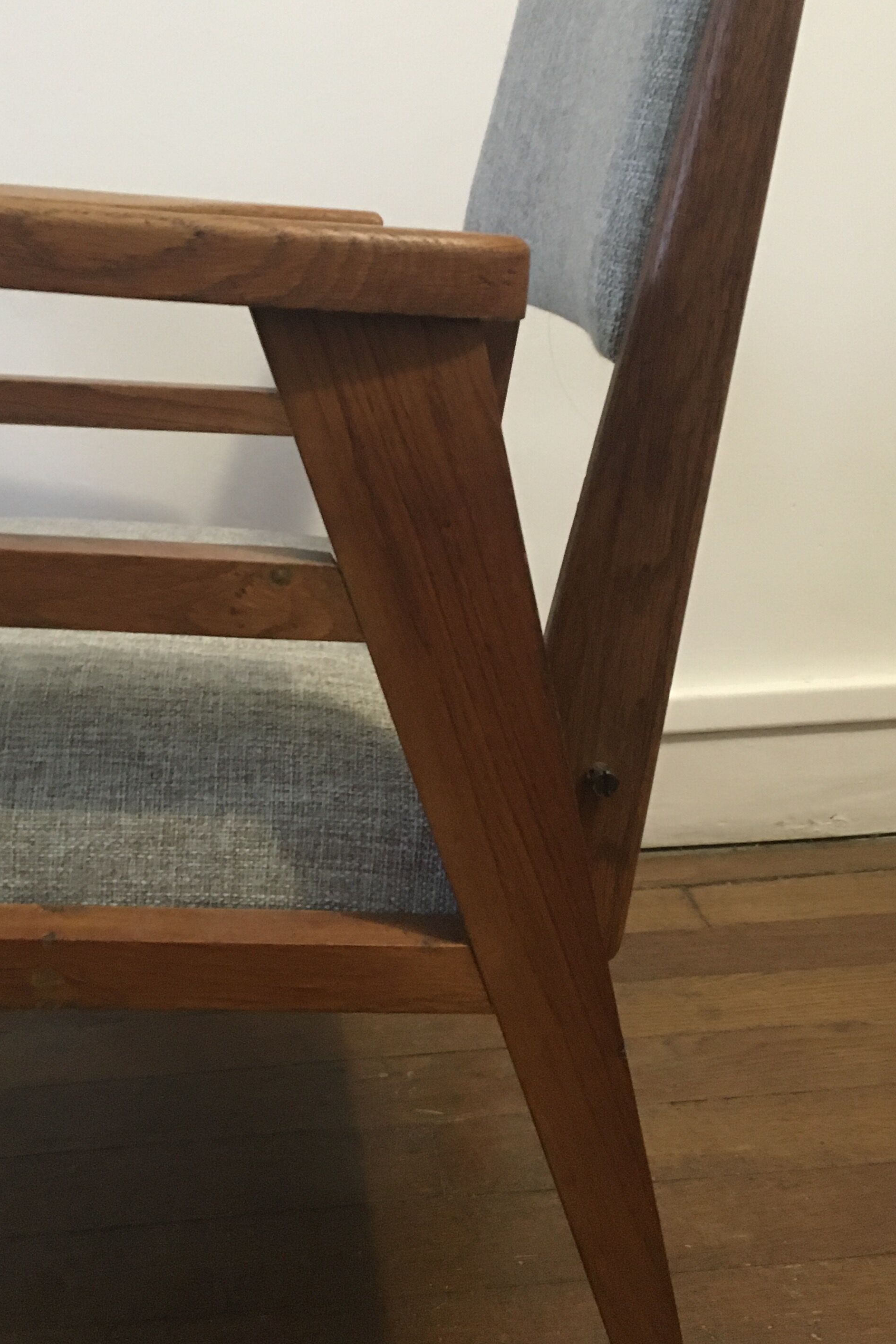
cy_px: 599
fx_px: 1605
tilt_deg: -15.2
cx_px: 383
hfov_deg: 31.1
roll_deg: +2.9
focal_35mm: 43
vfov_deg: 45.4
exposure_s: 1/17
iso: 400
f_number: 2.2
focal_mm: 4.15
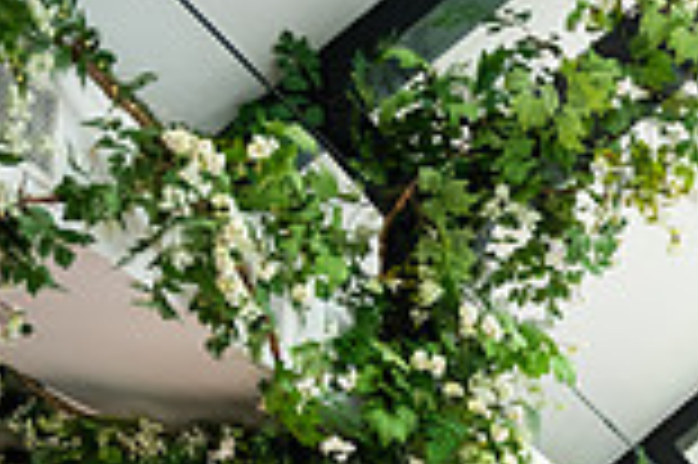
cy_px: 849
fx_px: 1743
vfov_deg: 13.5
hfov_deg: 18.9
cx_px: 1144
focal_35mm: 90
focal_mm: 24
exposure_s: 1/160
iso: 640
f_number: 3.5
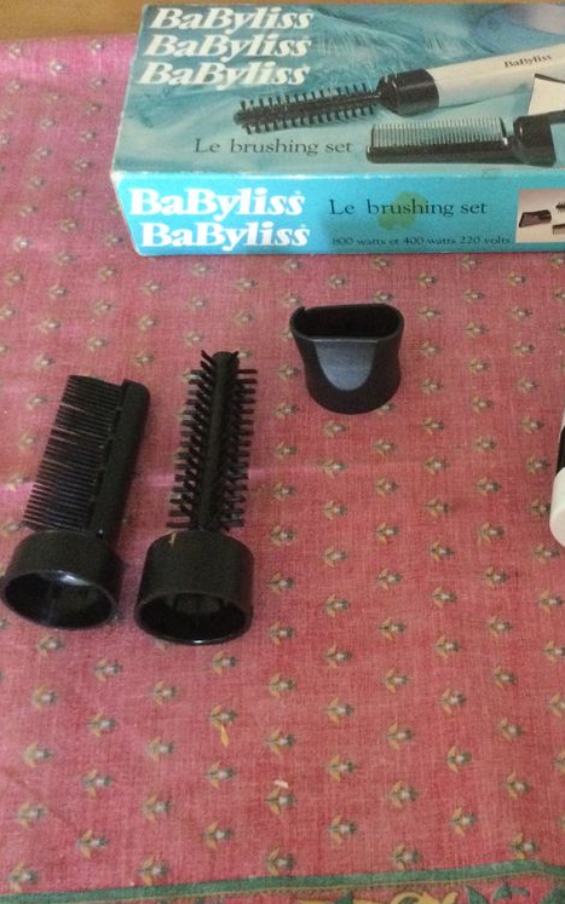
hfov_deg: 28.5
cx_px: 468
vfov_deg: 45.3
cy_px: 453
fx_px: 1084
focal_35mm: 44
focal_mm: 3.3
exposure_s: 1/17
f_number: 2.4
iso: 500
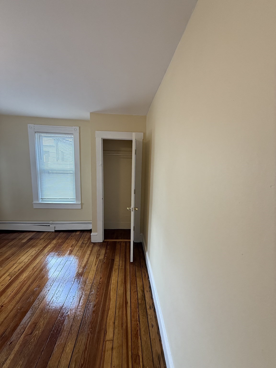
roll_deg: -0.9
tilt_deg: -7.3
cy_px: 184
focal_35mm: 14
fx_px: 149
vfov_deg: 102.1
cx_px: 138
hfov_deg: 85.7
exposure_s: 1/120
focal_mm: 2.22
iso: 250
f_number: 2.2
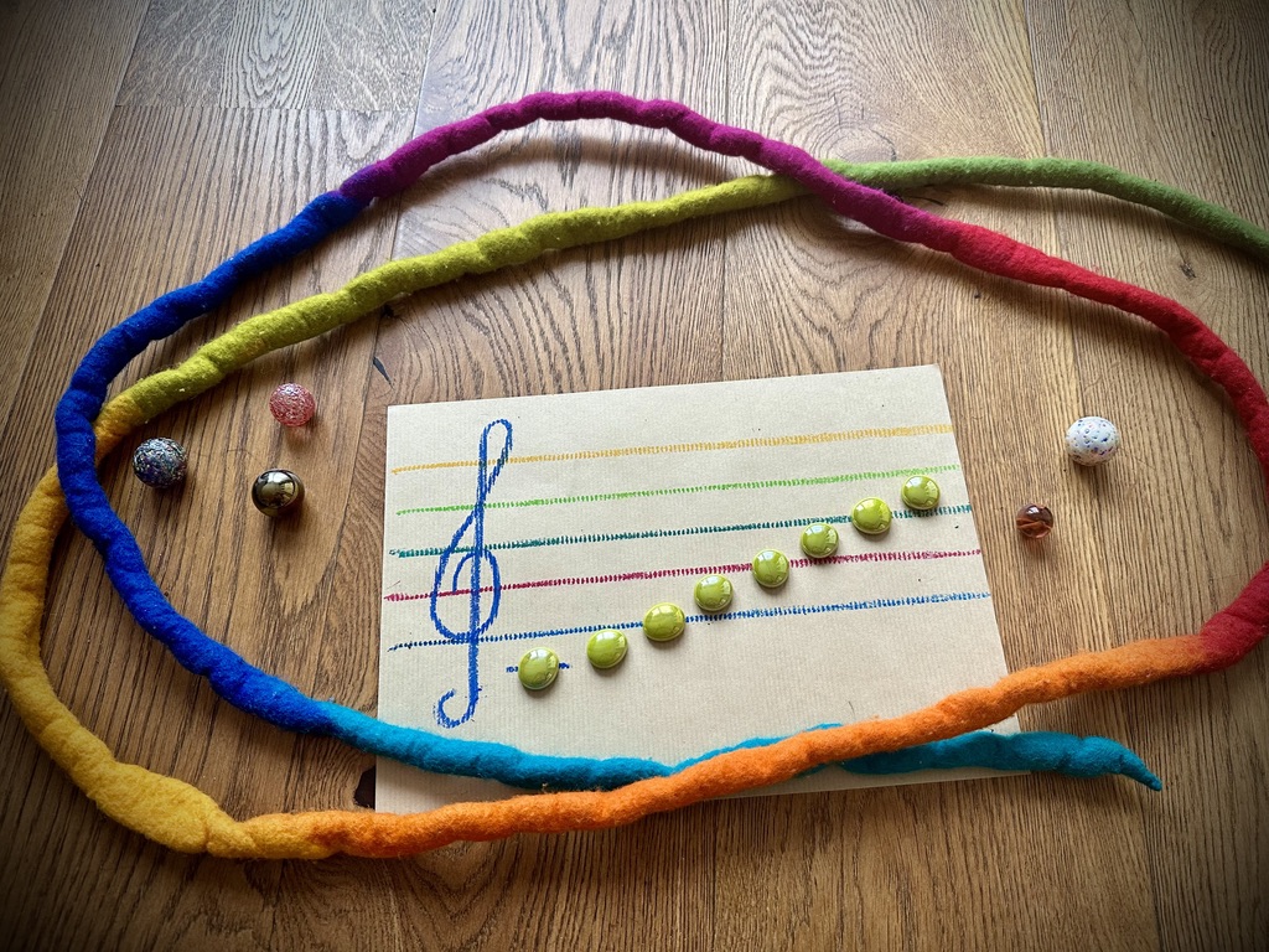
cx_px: 634
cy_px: 476
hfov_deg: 71.6
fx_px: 880
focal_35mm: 24
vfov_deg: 56.8
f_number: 1.78
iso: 250
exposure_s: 1/97
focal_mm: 6.86
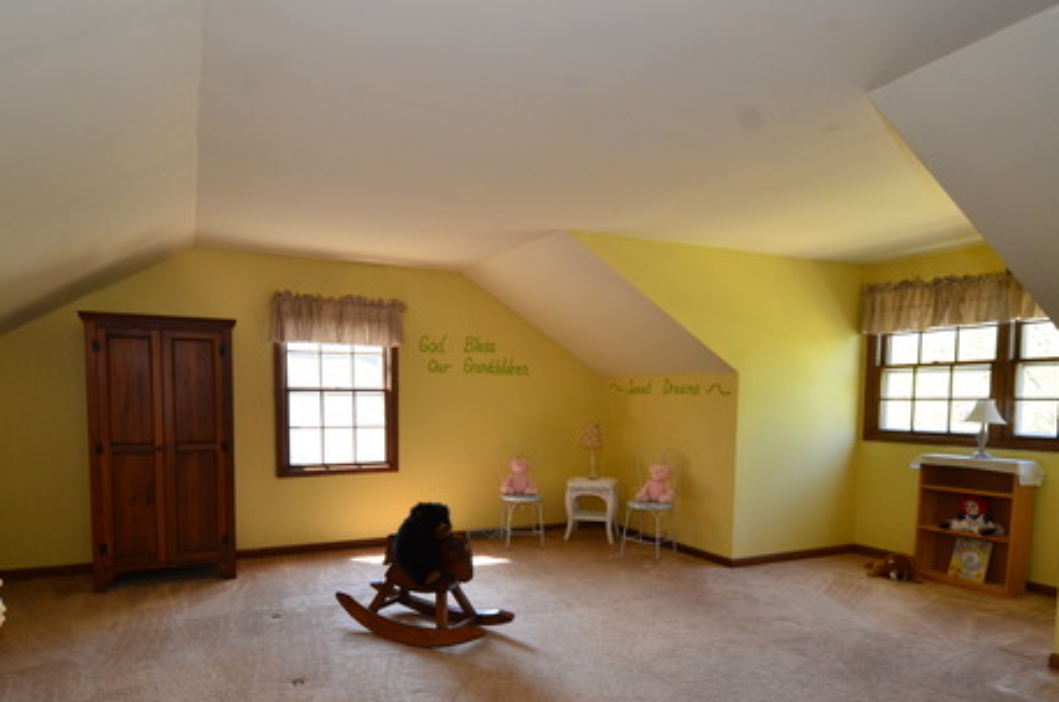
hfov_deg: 81.1
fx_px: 617
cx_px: 477
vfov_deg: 58.5
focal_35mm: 21
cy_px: 440
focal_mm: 10
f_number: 7.1
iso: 800
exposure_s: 1/60
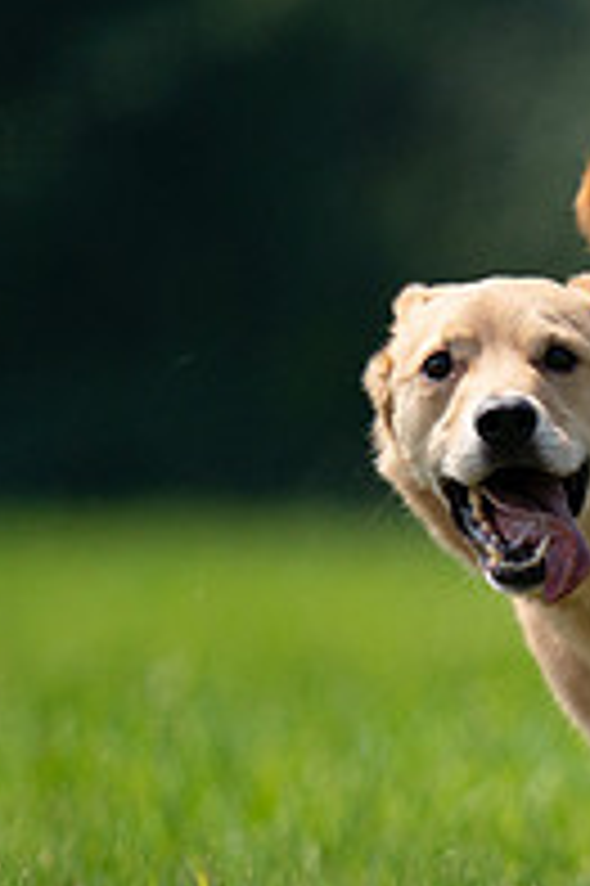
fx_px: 43487
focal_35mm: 1766
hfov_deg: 0.8
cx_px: 1162
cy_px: 825
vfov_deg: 1.2
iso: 1600
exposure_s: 1/4000
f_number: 6.3
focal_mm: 600
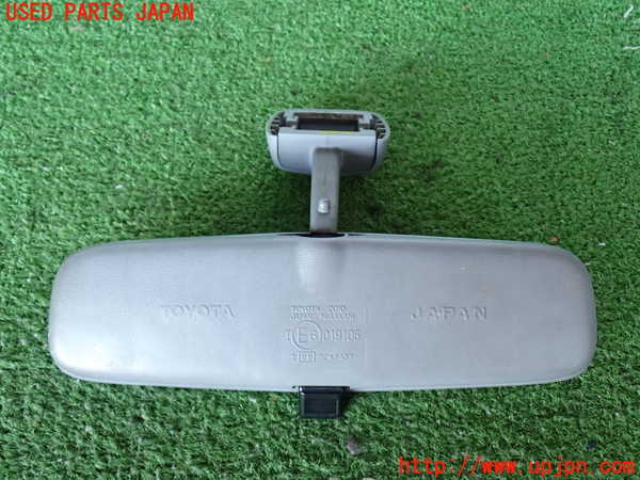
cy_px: 240
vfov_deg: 37.7
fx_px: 703
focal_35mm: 38
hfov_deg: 49.0
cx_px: 320
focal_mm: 6.83
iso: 400
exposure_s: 1/40
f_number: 2.7
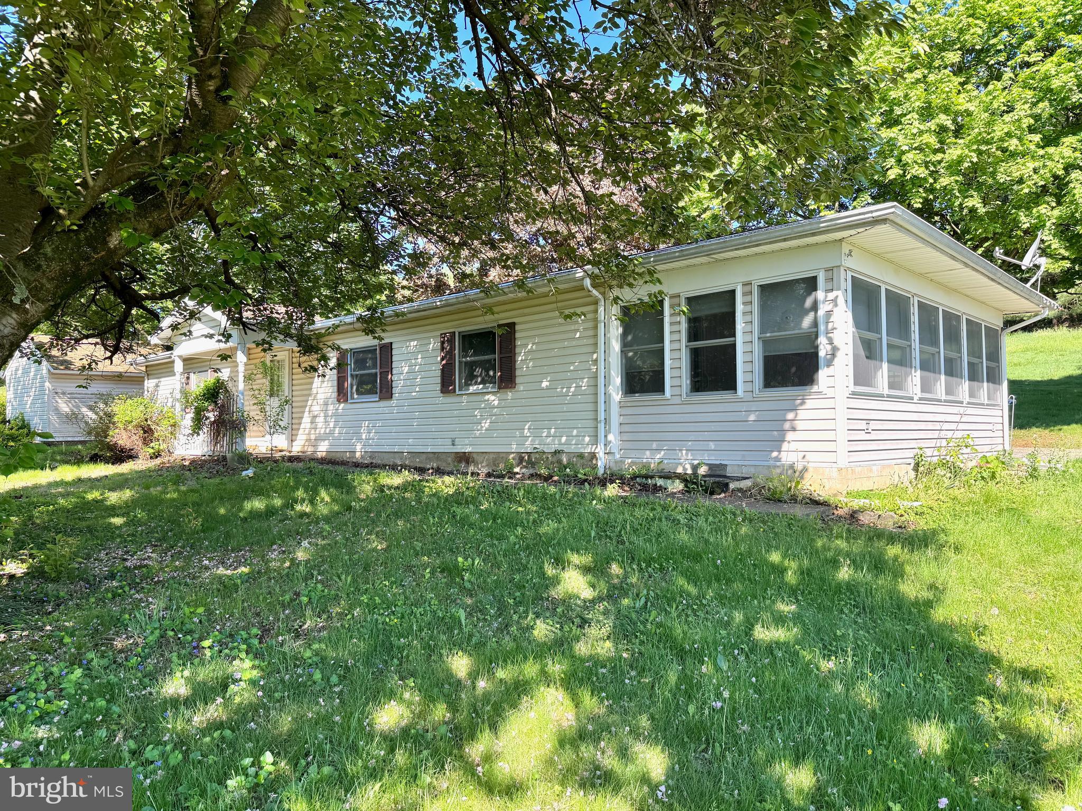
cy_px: 406
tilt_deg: +3.5
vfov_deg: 56.8
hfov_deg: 71.6
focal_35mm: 24
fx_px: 750
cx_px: 541
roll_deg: +0.9
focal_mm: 6.76
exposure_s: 1/567
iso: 80
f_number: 1.78
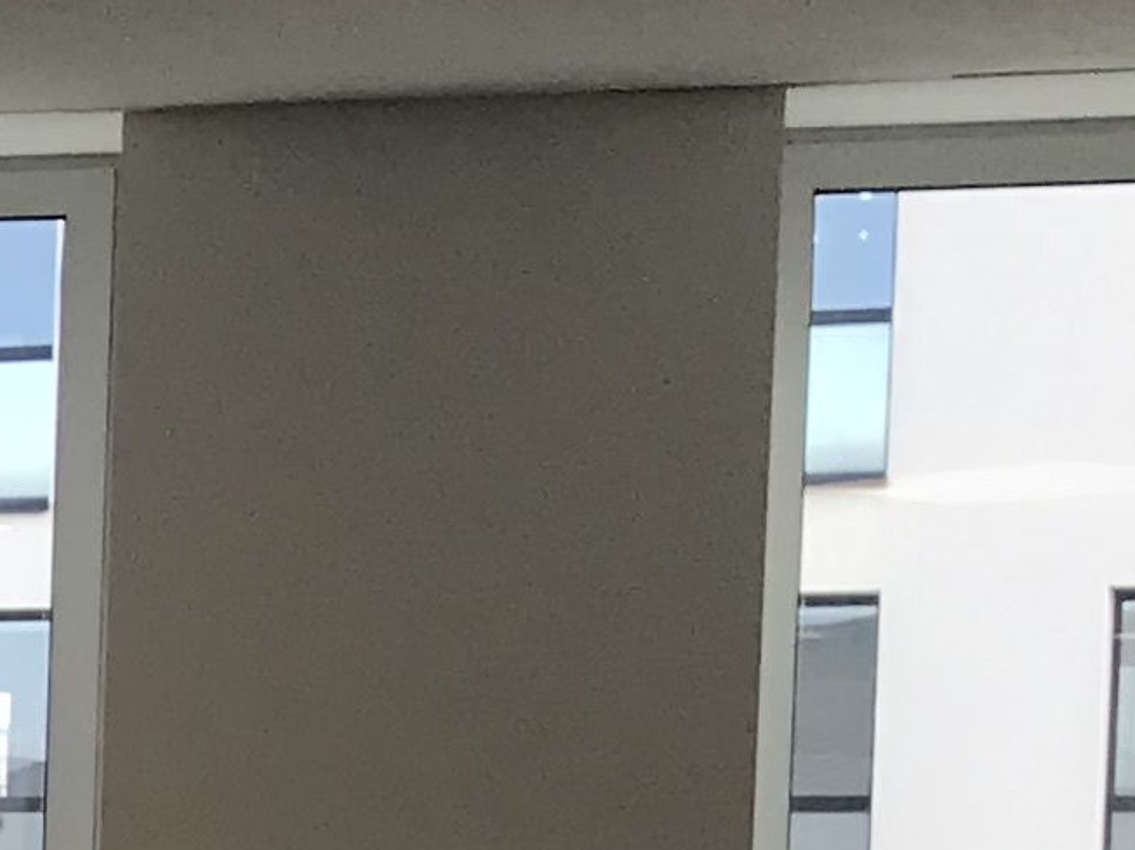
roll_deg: -0.6
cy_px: 1248
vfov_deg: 8.4
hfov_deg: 9.6
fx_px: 5669
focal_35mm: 173
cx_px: -1954
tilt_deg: -1.5
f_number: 1.8
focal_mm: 3.99
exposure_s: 1/236
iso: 20
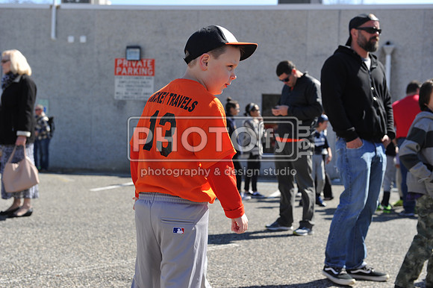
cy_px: 144
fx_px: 697
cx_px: 216
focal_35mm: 58
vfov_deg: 23.4
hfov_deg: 34.5
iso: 200
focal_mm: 58
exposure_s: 1/500
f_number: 5
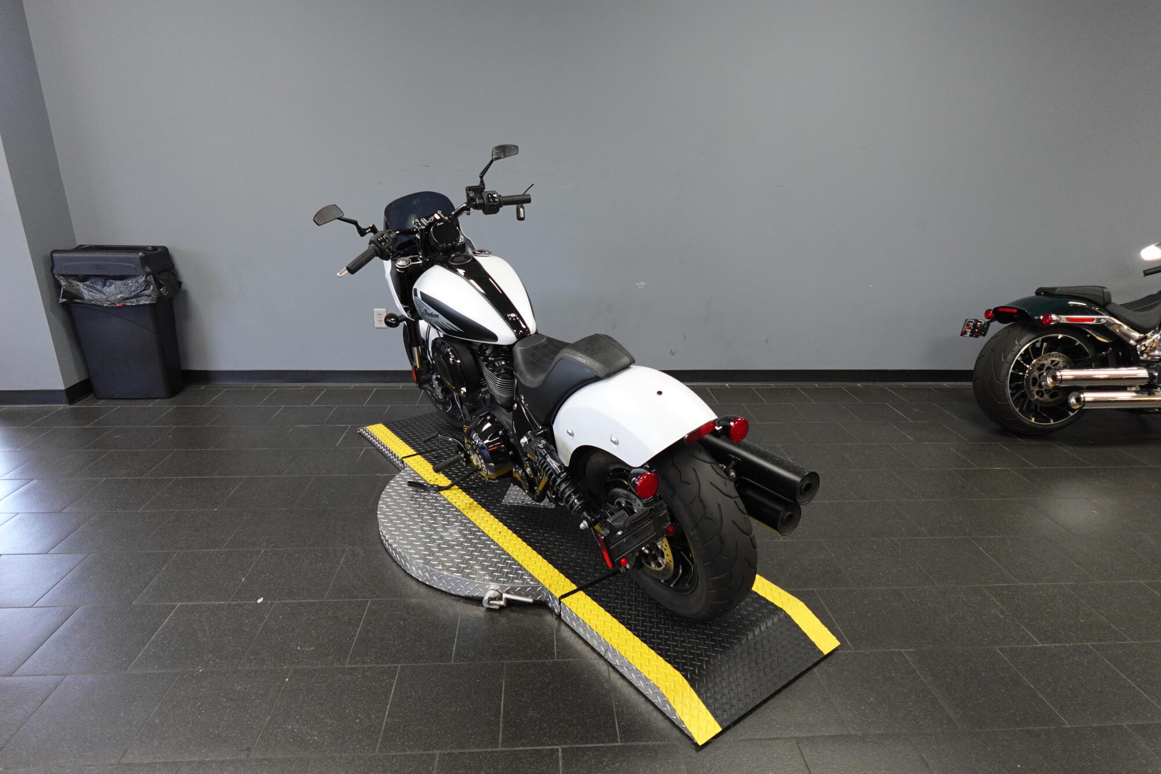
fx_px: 645
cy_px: 387
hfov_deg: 84.0
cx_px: 580
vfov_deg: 61.9
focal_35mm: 20
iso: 500
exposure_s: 1/80
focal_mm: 7.6
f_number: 2
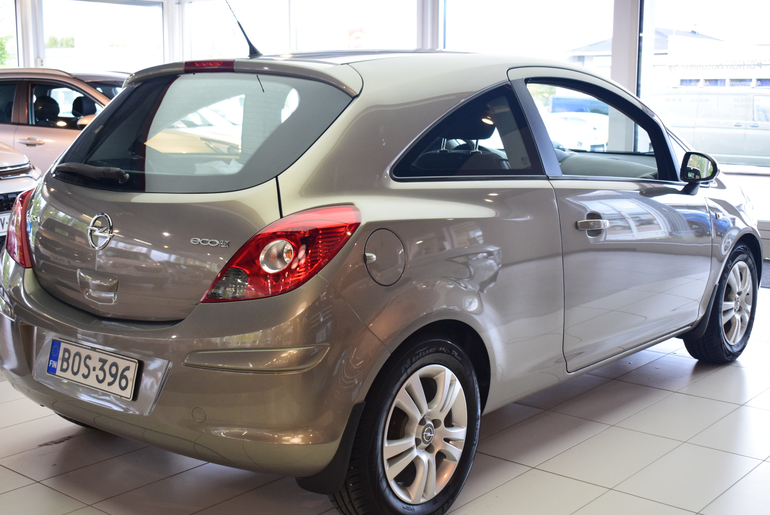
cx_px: 385
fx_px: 995
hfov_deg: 42.3
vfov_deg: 29.0
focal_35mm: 46
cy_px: 258
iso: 1600
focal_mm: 31
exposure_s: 1/160
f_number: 4.2
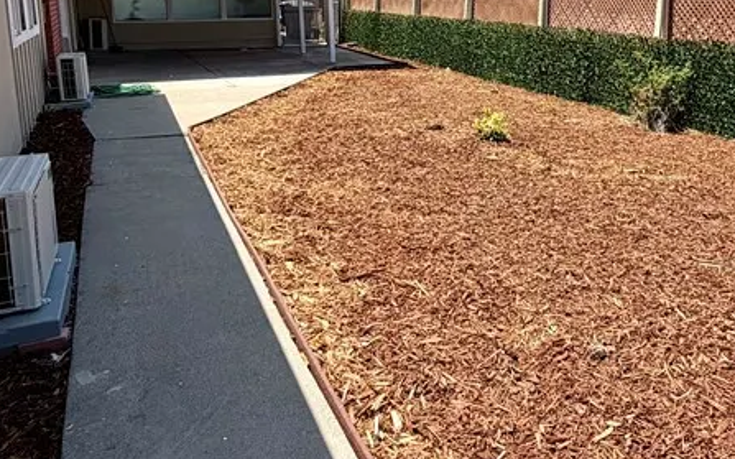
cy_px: 92
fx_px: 681
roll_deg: +0.5
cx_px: 497
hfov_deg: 55.4
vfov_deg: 36.0
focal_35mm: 34
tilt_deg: -9.6
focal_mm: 2.22
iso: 25
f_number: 2.2
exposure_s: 1/770
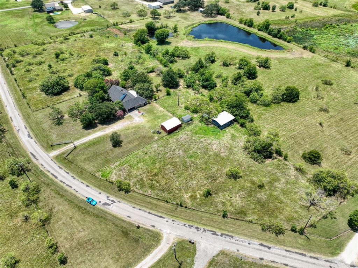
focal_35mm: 24
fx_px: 248
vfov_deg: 56.8
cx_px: 179
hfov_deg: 71.6
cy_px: 134
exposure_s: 1/1250
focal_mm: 12.3
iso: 100
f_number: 2.8
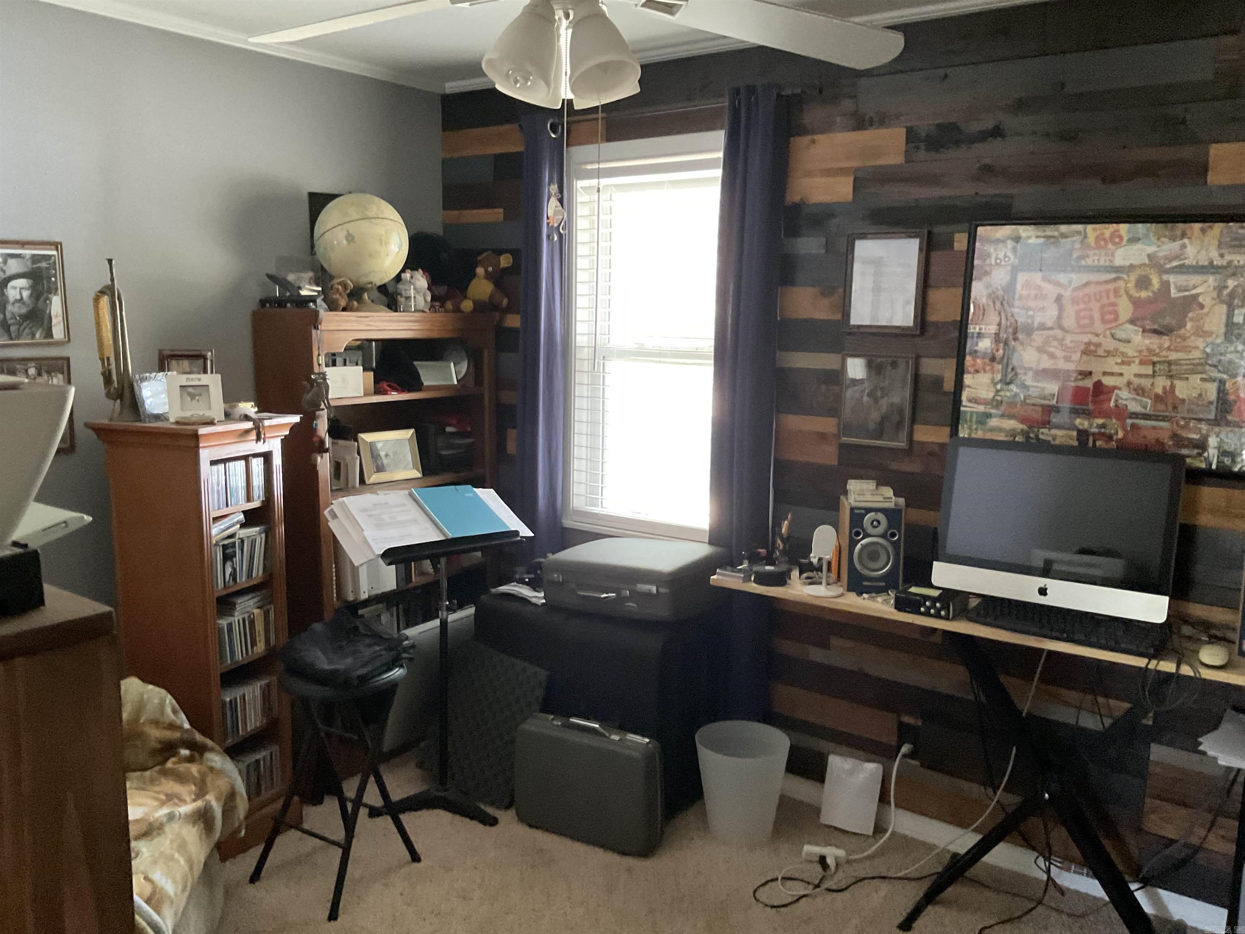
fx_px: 1043
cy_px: 467
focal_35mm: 29
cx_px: 622
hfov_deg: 61.7
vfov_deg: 48.2
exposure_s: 1/30
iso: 400
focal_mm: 3
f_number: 1.8
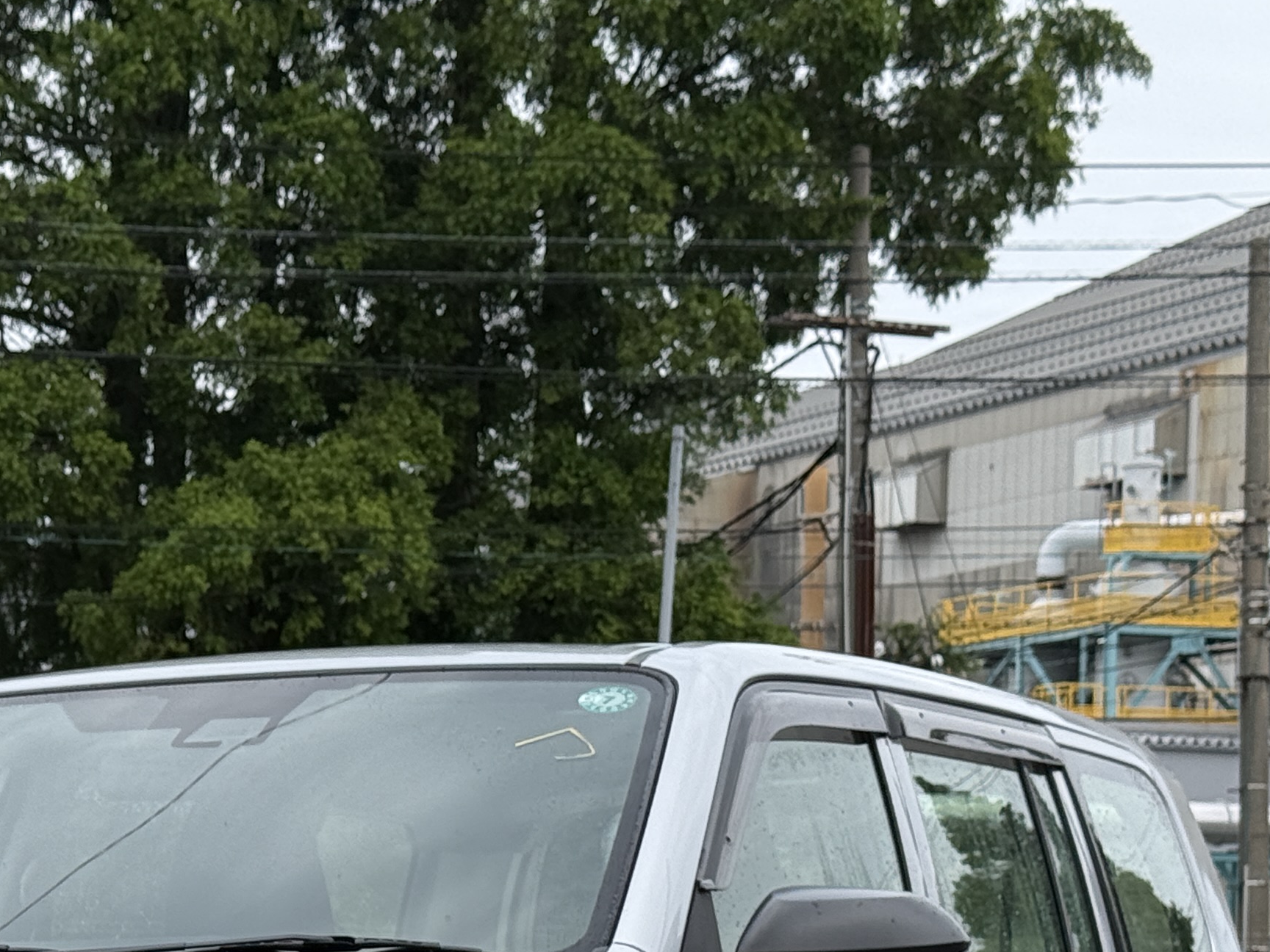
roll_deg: -0.9
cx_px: 91
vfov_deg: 12.9
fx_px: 4109
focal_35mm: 112
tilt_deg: -2.1
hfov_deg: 17.3
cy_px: 1103
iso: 64
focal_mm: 6.76
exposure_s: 1/3378
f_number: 1.78
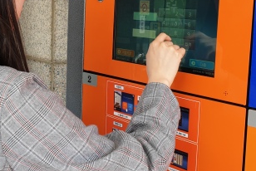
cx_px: 45
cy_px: 44
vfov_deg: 23.6
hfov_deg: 33.8
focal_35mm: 57
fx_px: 406
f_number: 2.4
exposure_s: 1/160
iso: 50
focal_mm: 4.3
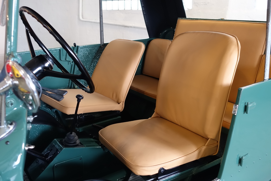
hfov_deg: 55.8
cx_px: 136
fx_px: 256
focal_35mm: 34
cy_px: 90
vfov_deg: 38.9
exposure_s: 1/30
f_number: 2.8
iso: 800
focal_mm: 12.64
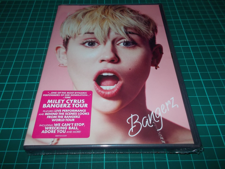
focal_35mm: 29
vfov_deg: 48.2
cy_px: 84
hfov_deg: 61.7
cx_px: 112
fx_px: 188
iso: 200
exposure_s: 1/30
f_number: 3.3
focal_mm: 4.1
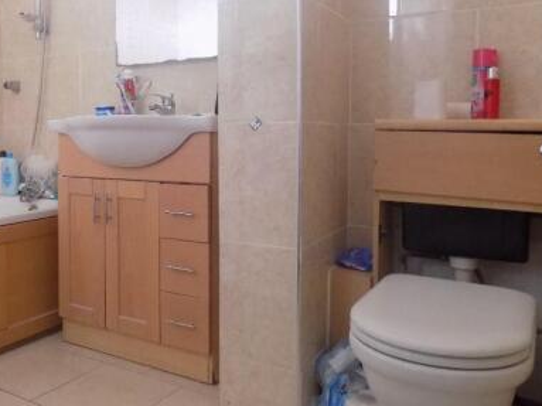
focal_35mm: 35
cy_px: 149
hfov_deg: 52.0
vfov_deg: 40.4
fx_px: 548
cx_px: 199
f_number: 3.1
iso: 400
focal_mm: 4
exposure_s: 1/25
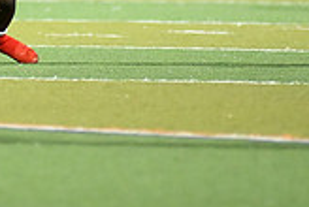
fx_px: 9115
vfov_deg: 1.3
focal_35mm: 1060
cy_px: -89
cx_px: -49
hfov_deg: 1.9
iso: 8000
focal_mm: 300
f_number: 2.8
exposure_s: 1/1250
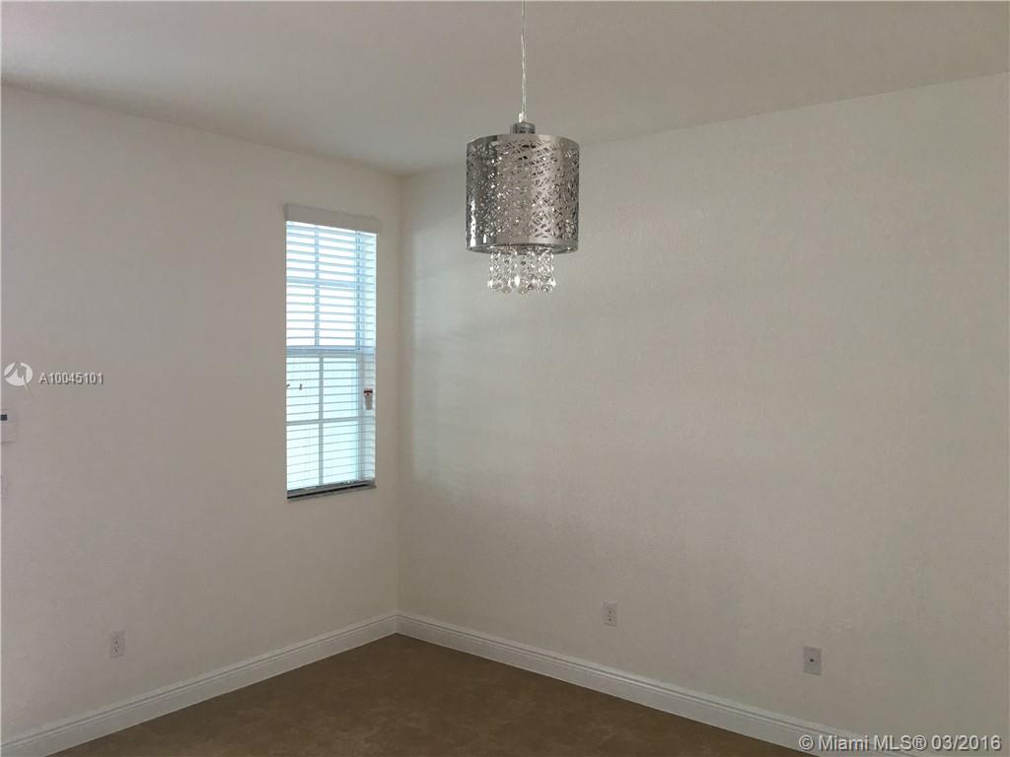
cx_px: 505
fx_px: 846
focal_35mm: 29
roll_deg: -0.1
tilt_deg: -0.2
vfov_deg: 48.2
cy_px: 378
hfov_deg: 61.7
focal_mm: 4.15
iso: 32
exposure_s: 1/30
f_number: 2.2
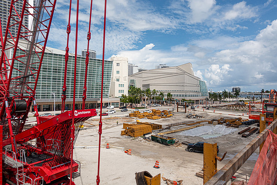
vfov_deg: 53.2
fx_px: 185
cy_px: 92
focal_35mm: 24
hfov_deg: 73.7
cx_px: 138
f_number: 4.5
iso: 125
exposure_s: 1/200
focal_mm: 8.8
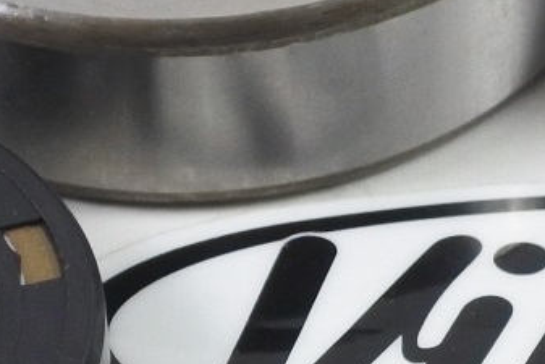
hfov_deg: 8.9
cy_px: 105
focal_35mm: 231
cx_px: 551
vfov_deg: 6.0
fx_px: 3498
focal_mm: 16.1
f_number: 4.5
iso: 800
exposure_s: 1/125
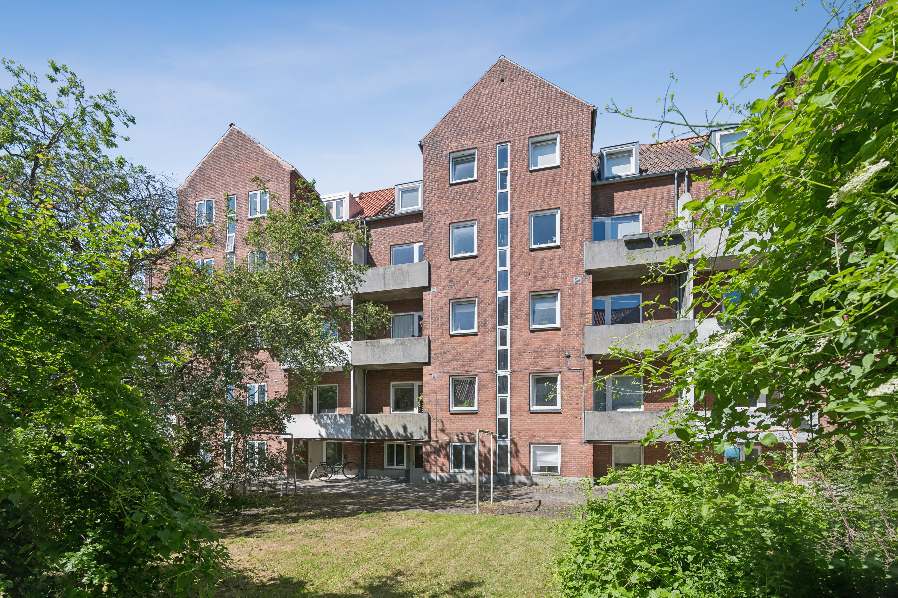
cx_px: 449
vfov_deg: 75.5
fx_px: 387
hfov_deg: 98.5
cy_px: 299
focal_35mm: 16
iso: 320
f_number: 6.3
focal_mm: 15.5
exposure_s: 1/1000
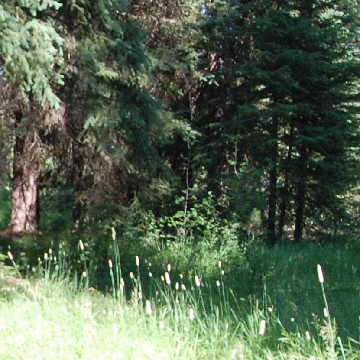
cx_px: -182
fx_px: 977
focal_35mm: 83
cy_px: 250
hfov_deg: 18.5
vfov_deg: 20.8
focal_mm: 18
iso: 400
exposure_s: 1/100
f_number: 9
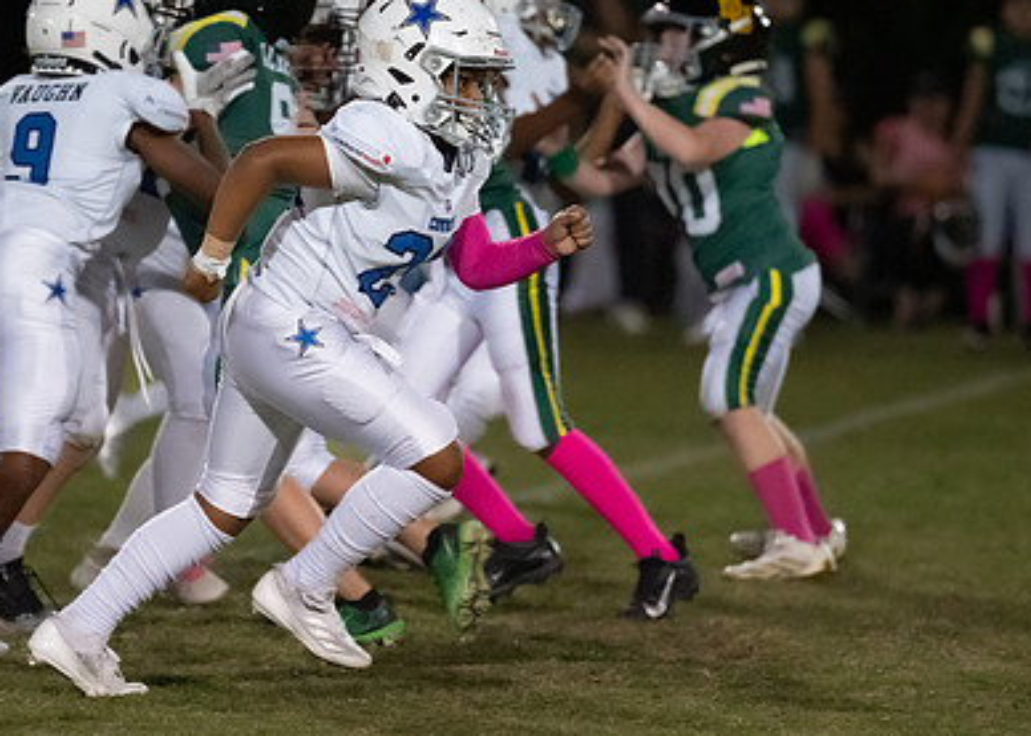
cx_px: 297
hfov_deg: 4.9
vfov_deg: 3.5
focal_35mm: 410
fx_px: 12003
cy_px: 283
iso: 6400
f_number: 2.8
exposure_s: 1/1000
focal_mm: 200
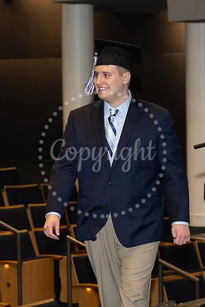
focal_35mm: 149
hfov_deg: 9.2
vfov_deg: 13.8
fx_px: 1270
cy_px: 155
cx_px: 58
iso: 1000
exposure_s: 1/125
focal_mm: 97
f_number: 5
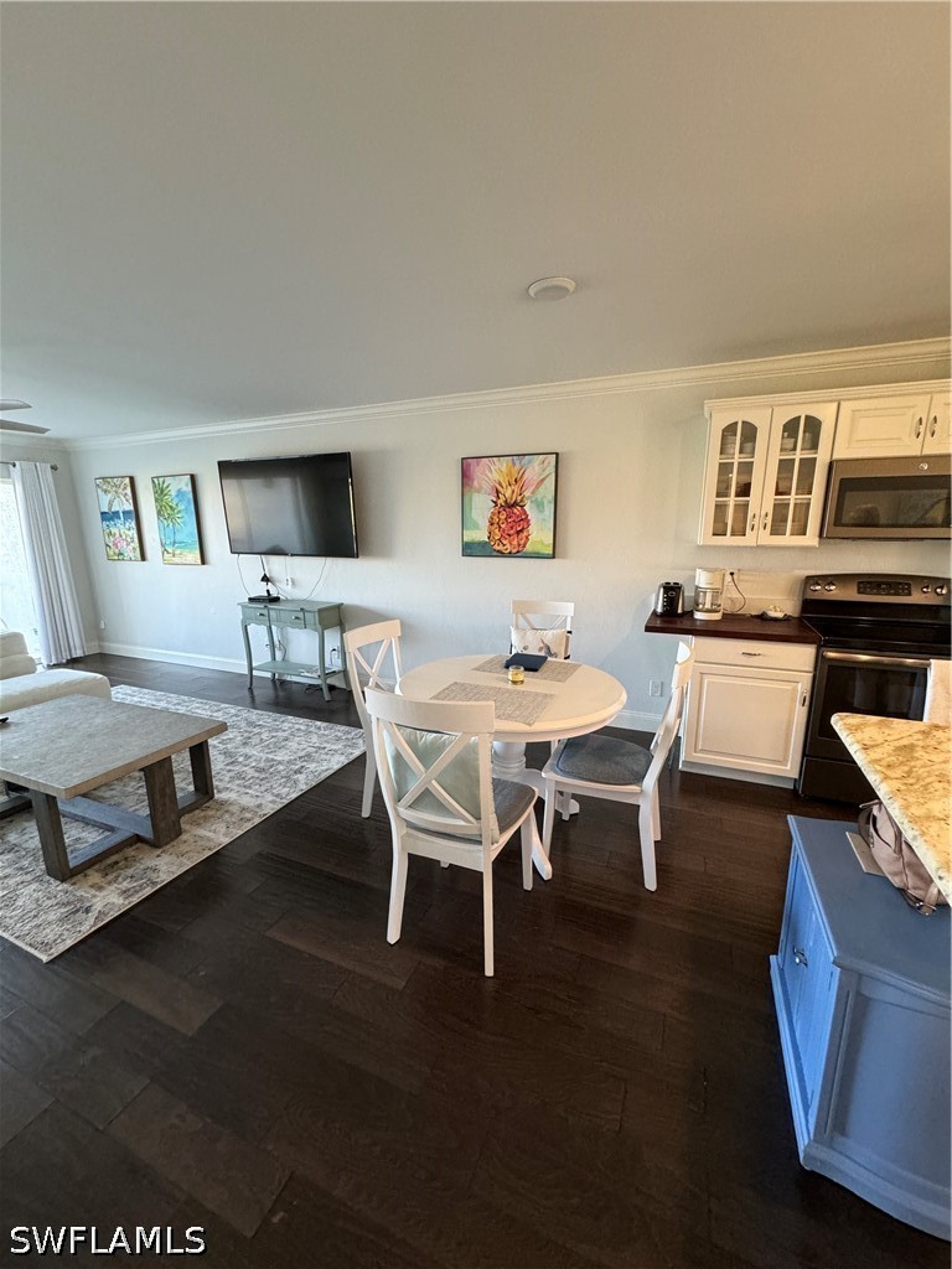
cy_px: 634
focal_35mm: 14
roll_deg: +0.8
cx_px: 476
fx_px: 513
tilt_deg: -13.1
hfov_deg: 85.7
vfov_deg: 102.1
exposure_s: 1/60
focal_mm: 2.22
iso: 320
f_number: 2.2
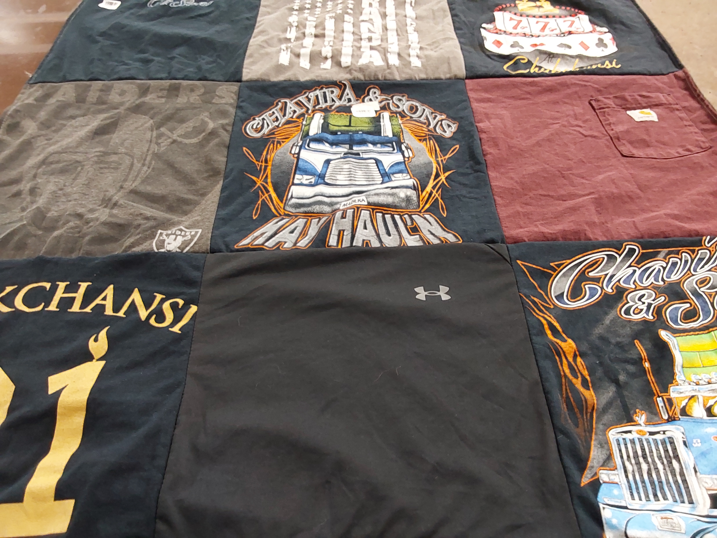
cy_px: 269
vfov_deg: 49.7
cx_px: 358
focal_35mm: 28
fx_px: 580
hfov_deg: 63.4
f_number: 1.9
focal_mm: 2.91
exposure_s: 1/40
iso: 250
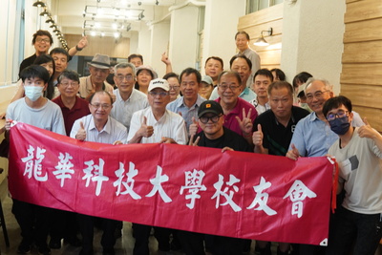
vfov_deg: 29.9
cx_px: 191
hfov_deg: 43.6
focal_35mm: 45
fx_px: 478
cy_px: 128
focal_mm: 30
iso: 1250
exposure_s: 1/80
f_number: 4.5
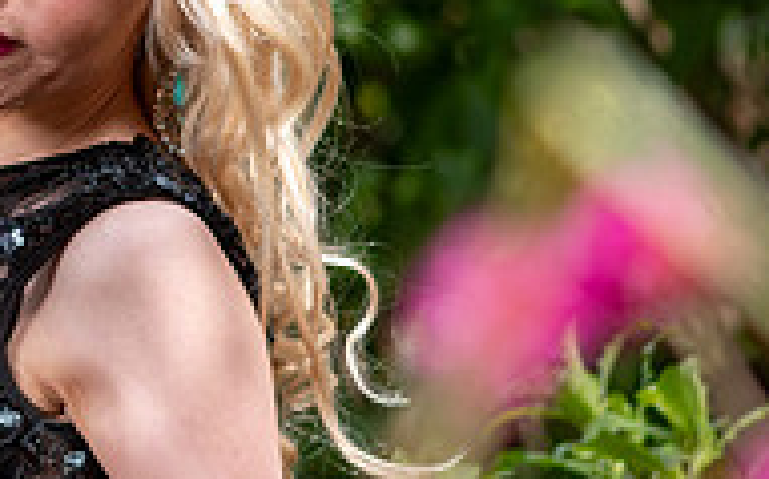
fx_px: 11203
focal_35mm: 535
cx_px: -421
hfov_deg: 3.9
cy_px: 194
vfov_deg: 2.5
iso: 80
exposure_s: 1/1000
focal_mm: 105
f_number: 2.8
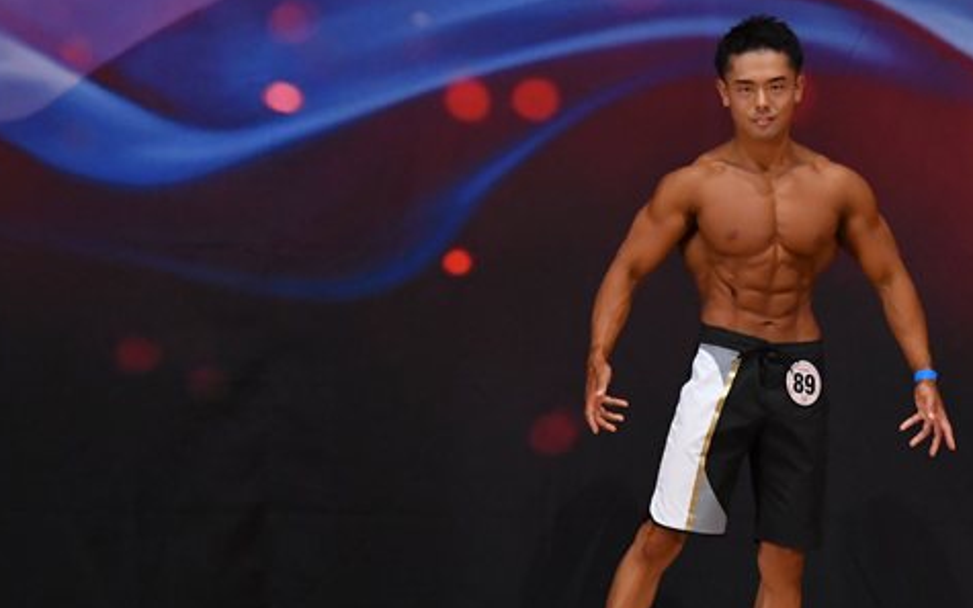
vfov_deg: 3.3
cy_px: 375
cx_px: 771
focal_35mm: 399
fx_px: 10582
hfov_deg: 5.3
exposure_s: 1/400
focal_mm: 160
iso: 3200
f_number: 5.6
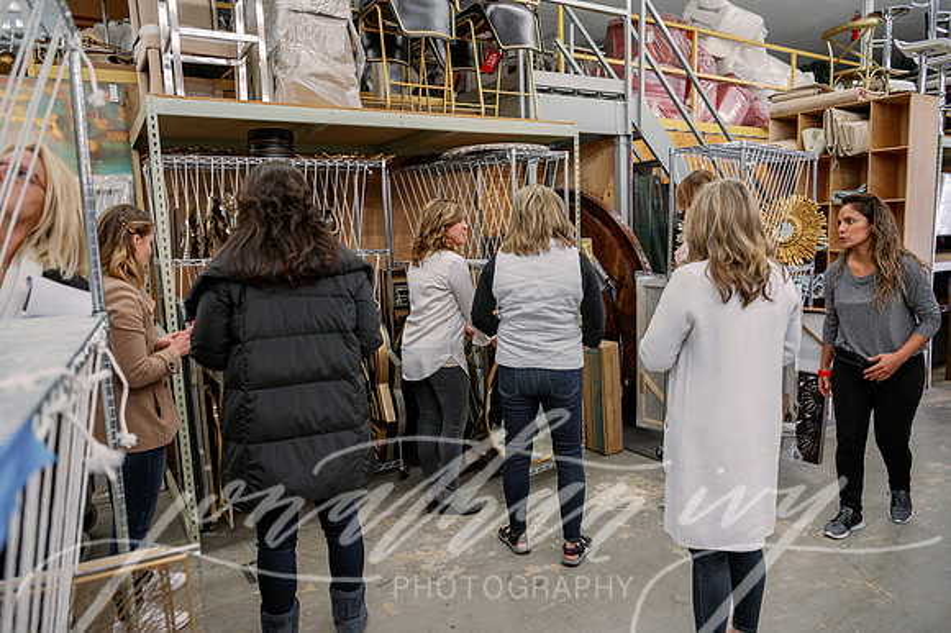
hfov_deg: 73.8
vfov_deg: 53.1
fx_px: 634
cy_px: 316
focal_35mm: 24
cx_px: 476
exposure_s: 1/200
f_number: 2.8
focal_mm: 24
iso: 2000
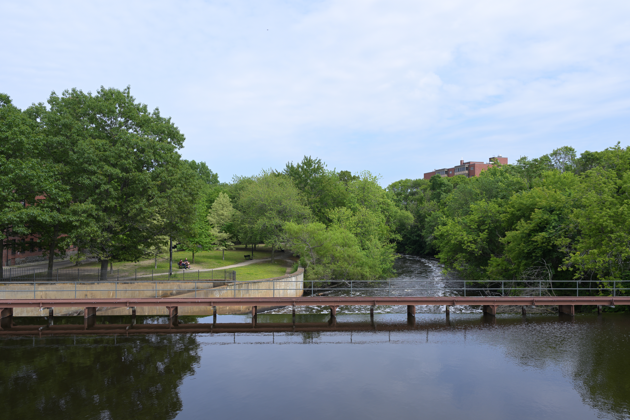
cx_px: 315
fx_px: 490
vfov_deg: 46.4
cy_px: 210
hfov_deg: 65.5
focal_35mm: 28
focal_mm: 28
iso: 64
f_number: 8
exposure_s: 1/125
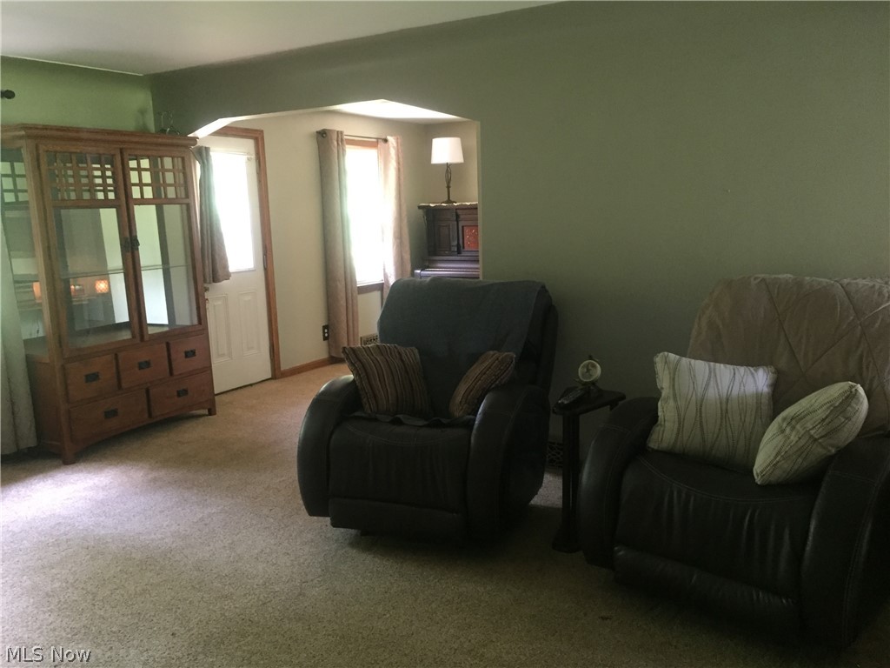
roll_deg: +1.2
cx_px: 445
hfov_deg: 61.7
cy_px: 334
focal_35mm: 29
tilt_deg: -7.8
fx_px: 746
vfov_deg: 48.2
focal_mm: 4.15
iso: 250
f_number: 2.2
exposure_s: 1/17
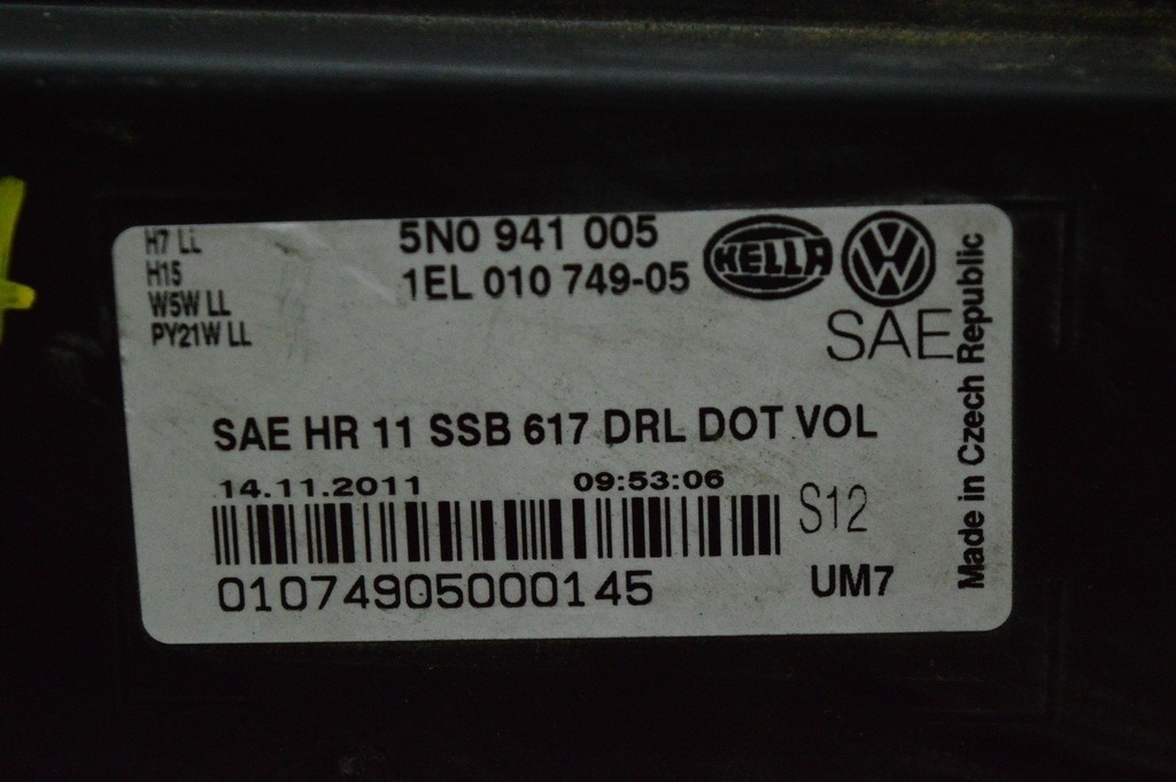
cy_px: 391
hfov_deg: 24.6
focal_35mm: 82
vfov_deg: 16.5
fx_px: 2693
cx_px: 588
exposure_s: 1/800
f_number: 5.6
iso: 6400
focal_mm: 55
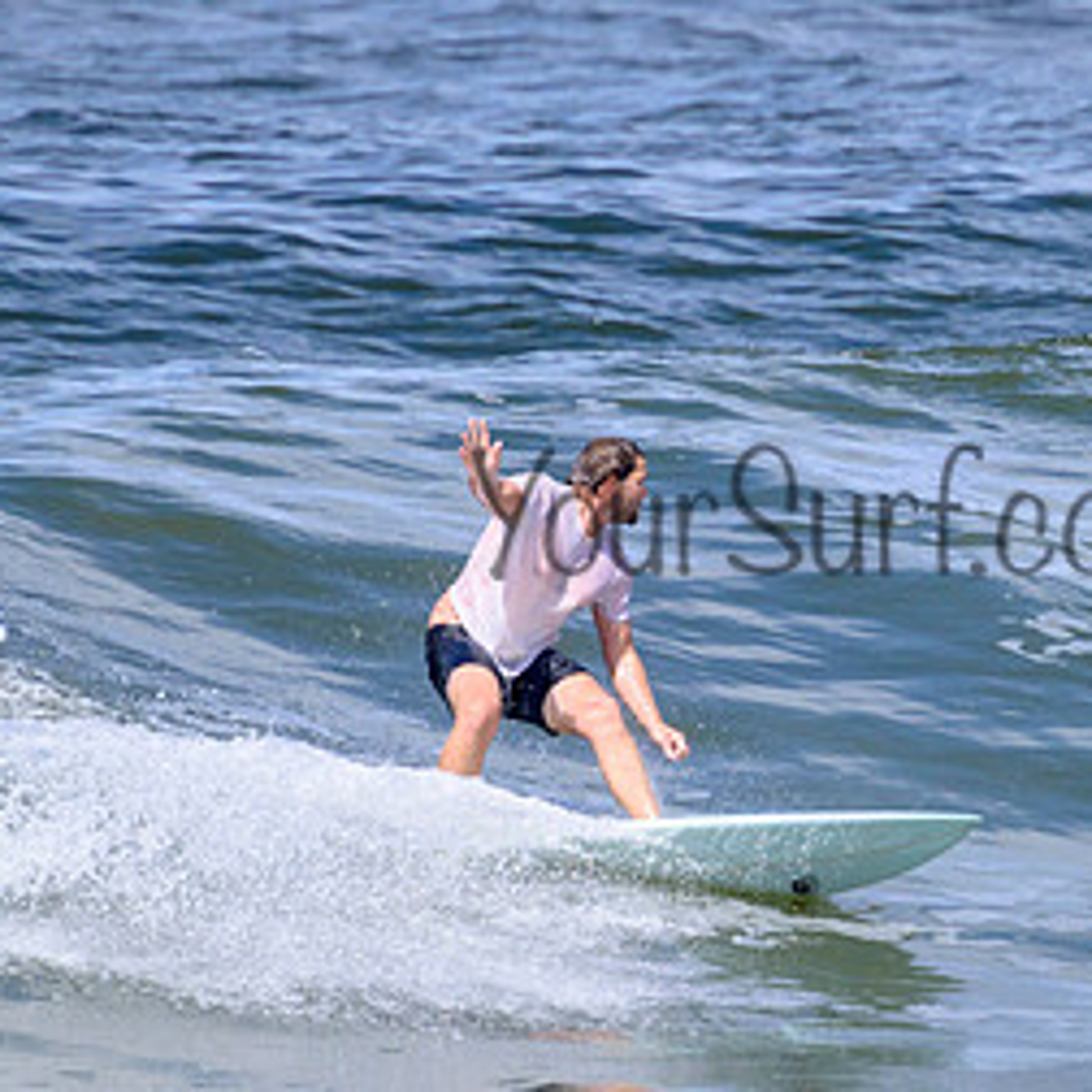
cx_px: 919
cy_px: 474
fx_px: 55927
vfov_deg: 1.1
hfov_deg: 1.1
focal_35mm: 1567
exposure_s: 1/2000
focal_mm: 800
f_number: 11
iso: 1100
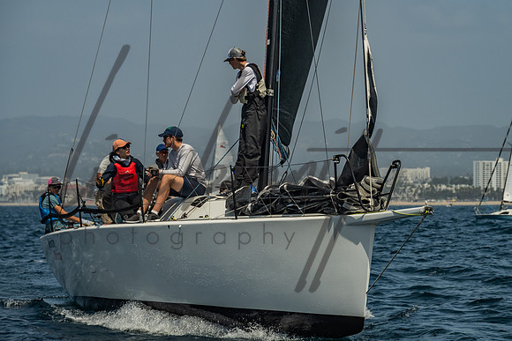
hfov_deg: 12.6
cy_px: 139
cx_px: 277
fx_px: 2319
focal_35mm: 163
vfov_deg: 8.4
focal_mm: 130
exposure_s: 1/1600
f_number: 6.3
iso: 320
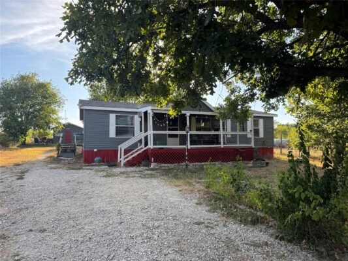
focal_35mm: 24
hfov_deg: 71.6
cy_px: 130
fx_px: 241
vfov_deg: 56.8
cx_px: 174
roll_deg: -0.1
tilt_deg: +4.0
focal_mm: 6.76
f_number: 1.78
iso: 80
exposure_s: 1/739
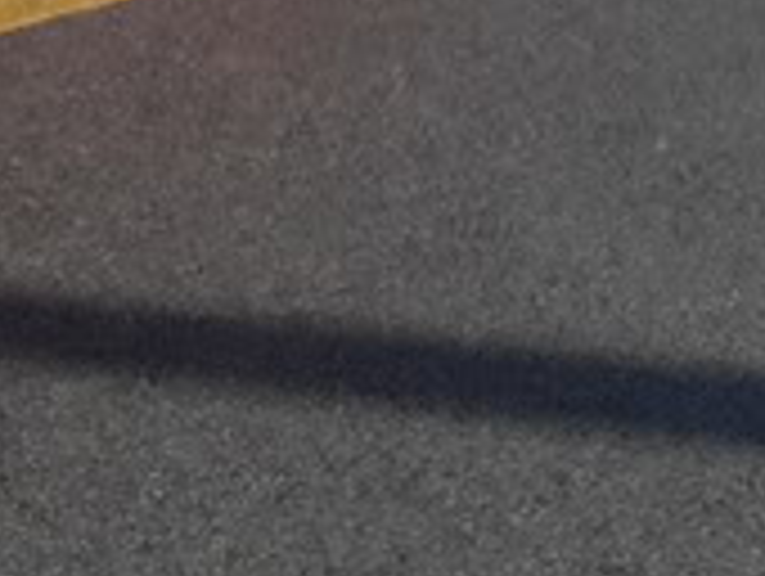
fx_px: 3541
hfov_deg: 11.1
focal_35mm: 160
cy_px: -486
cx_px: -806
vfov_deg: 8.9
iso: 80
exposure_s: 1/180
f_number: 7
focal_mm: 6.3
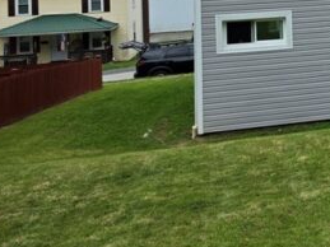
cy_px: -55
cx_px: 451
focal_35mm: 71
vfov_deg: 19.4
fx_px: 677
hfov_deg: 23.5
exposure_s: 1/4333
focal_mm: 6.3
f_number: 1.7
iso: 80
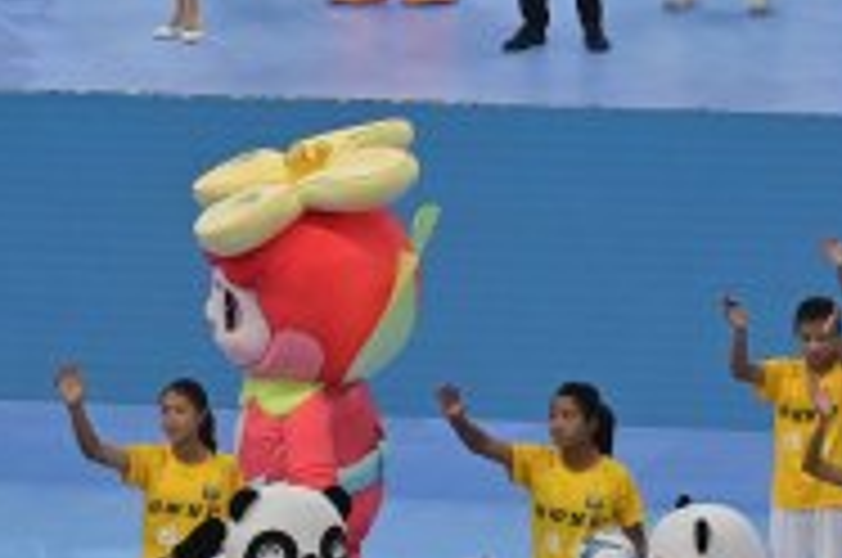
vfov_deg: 4.3
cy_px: -216
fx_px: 7448
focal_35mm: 319
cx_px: 1238
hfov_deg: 6.4
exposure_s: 1/640
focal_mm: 70
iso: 800
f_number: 4.5
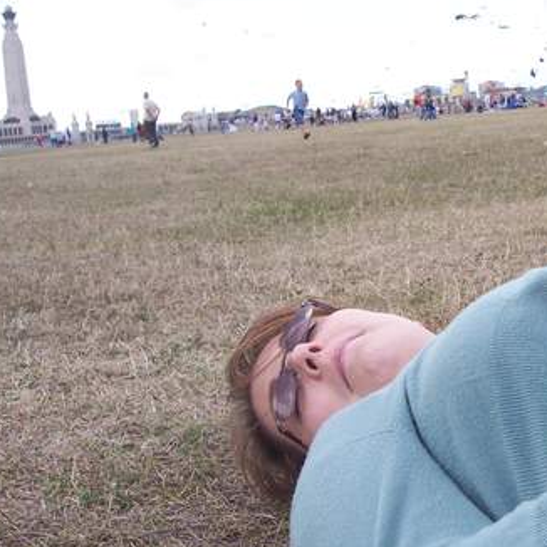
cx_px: 436
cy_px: 295
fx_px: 1180
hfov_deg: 25.7
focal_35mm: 66
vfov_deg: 26.1
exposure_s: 1/250
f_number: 4.8
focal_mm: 8
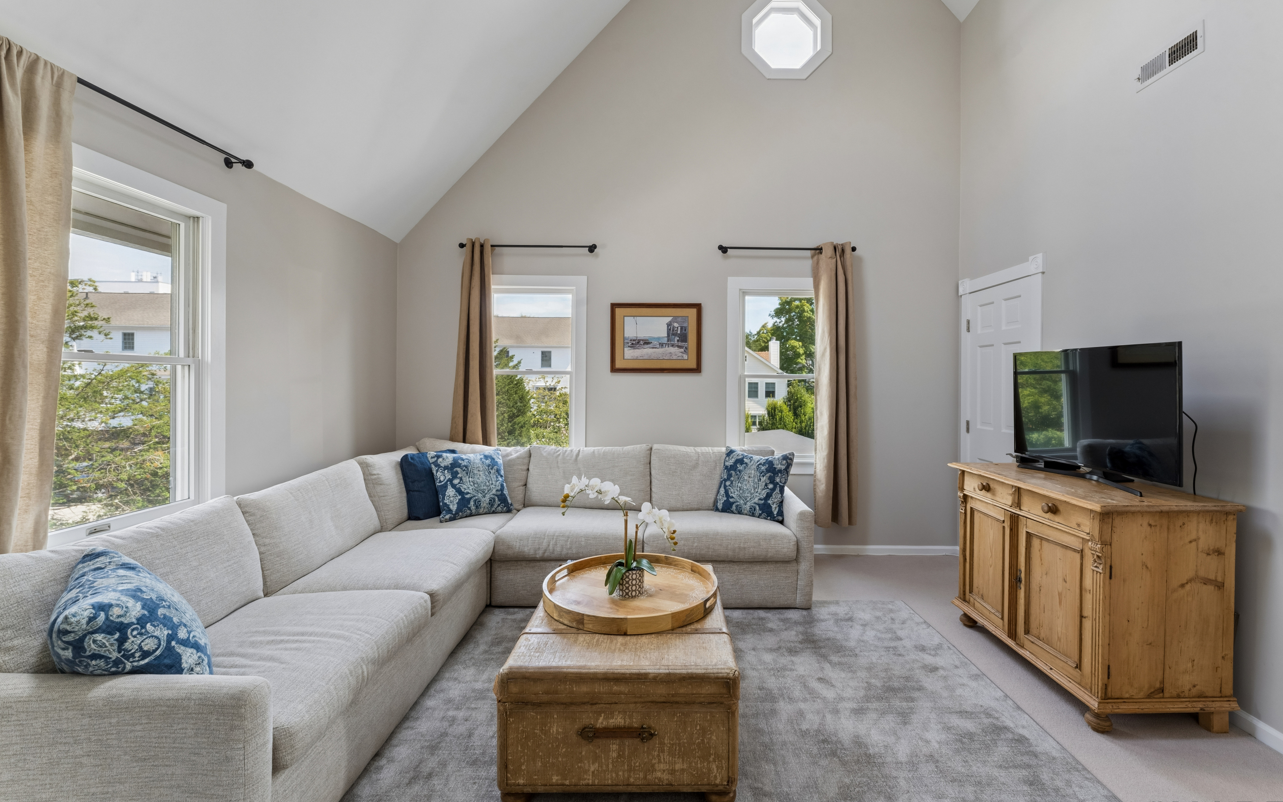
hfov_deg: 101.4
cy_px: 387
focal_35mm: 15
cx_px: 674
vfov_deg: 74.8
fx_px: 524
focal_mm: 14
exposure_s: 1/15
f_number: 13
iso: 400
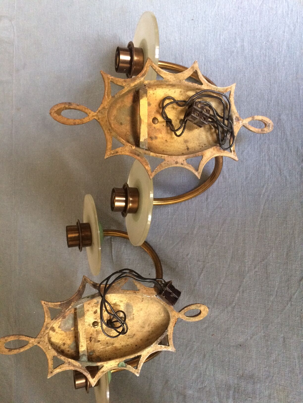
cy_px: 202
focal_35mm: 29
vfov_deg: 61.7
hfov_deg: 48.2
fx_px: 338
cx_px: 152
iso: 320
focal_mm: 4.15
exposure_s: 1/33
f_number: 2.2
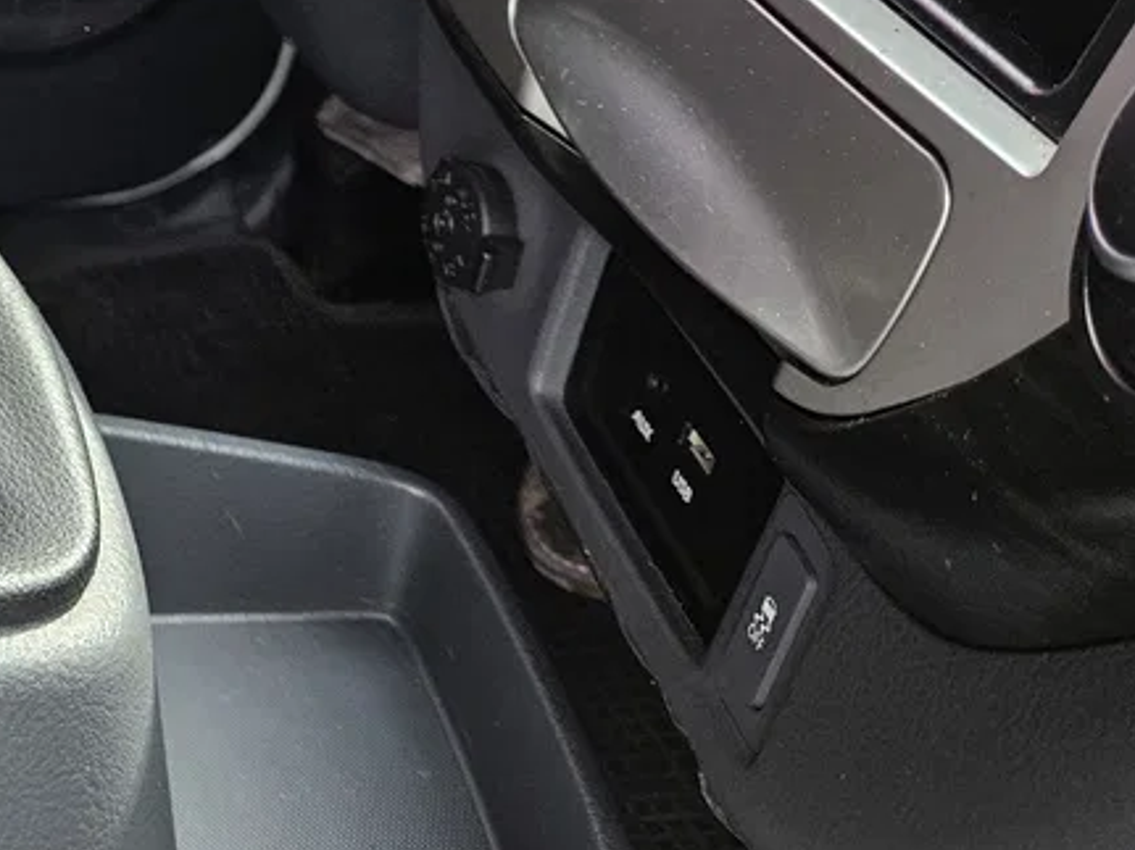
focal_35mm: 64
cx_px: -340
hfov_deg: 25.9
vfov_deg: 21.5
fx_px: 2098
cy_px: -139
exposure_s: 1/180
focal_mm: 5.4
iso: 125
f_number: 1.8
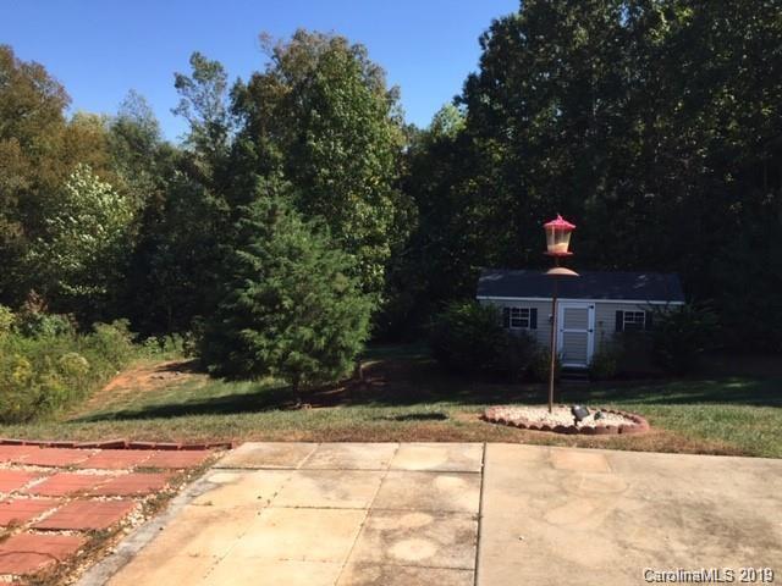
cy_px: 293
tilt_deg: -6.8
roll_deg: -0.6
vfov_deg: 48.2
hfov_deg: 61.7
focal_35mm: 29
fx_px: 655
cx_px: 391
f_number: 2.2
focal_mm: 4.15
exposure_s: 1/1319
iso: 32
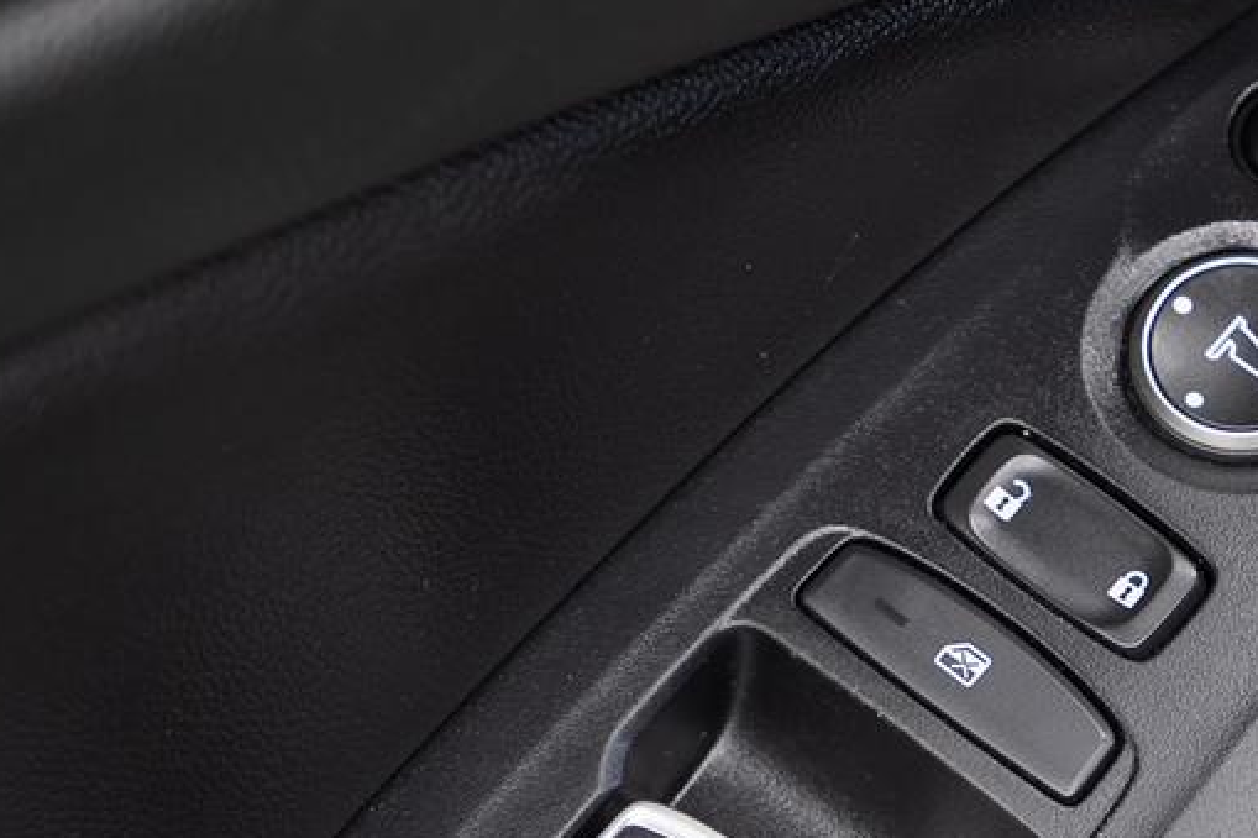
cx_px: 994
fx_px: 6916
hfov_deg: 10.4
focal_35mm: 198
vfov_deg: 6.9
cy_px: 732
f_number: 5.6
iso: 100
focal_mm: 70
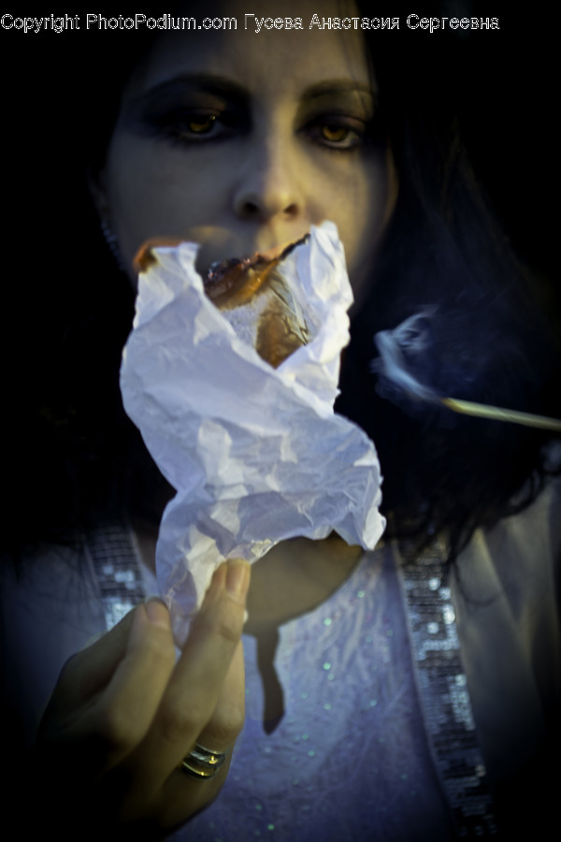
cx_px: 280
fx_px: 1928
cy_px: 421
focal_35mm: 82
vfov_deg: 24.6
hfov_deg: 16.6
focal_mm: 55
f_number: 5.6
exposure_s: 1/100
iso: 200
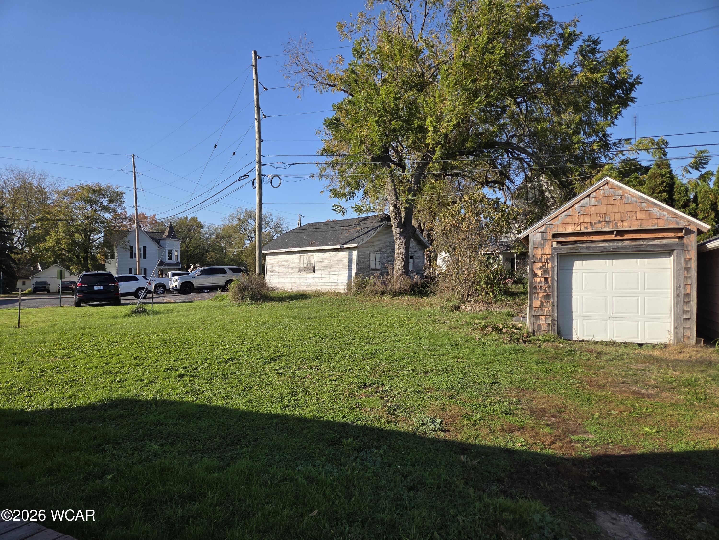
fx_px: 478
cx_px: 360
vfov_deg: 58.9
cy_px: 270
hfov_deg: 73.9
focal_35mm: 23
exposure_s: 1/3707
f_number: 1.8
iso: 80
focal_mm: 5.4
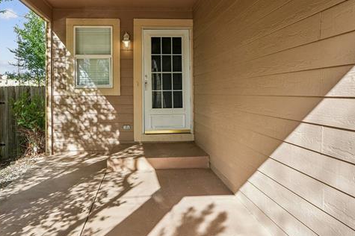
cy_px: 87
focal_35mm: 31
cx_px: 157
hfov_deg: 59.6
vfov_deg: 41.5
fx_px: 309
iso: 640
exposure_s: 1/320
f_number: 9
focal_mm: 15.5
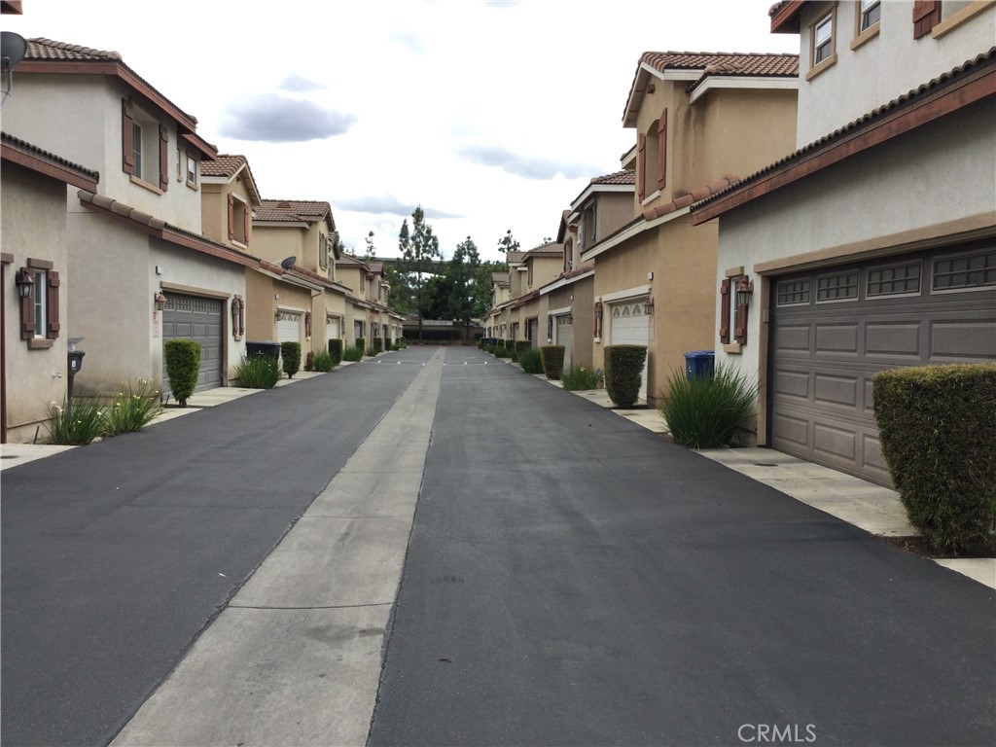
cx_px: 498
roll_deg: -0.5
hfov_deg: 58.4
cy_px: 374
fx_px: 892
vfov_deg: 45.4
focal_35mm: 31
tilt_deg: -4.7
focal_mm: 3.3
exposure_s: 1/488
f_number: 2.4
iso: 25
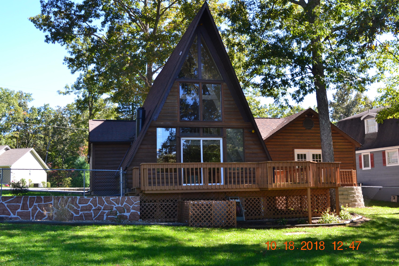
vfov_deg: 30.8
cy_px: 133
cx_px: 200
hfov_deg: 45.0
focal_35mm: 44
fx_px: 482
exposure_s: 1/125
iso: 400
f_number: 9
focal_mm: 29
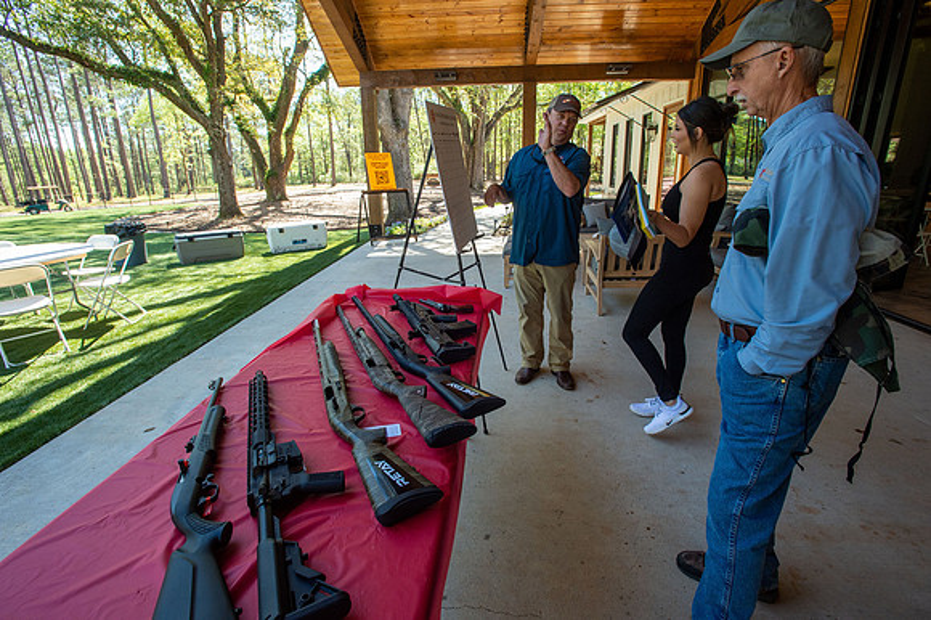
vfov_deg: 70.4
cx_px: 466
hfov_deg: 93.3
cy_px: 310
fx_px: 439
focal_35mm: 17
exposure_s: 1/320
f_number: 9
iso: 1250
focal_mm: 17
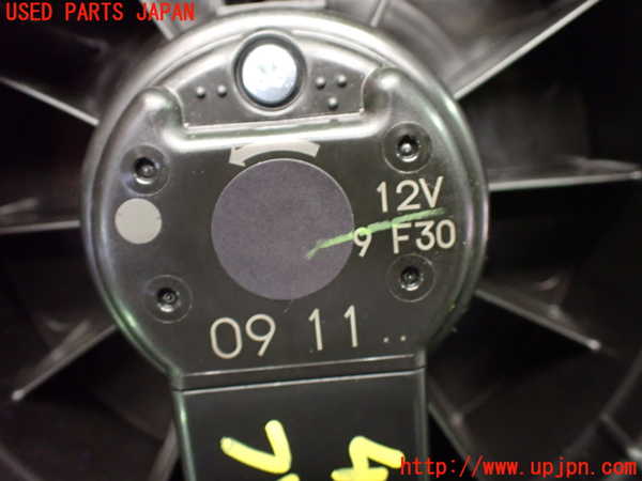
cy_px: 240
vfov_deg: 46.8
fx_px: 556
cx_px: 321
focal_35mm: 30
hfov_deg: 60.0
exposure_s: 1/30
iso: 1000
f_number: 2.3
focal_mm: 5.4
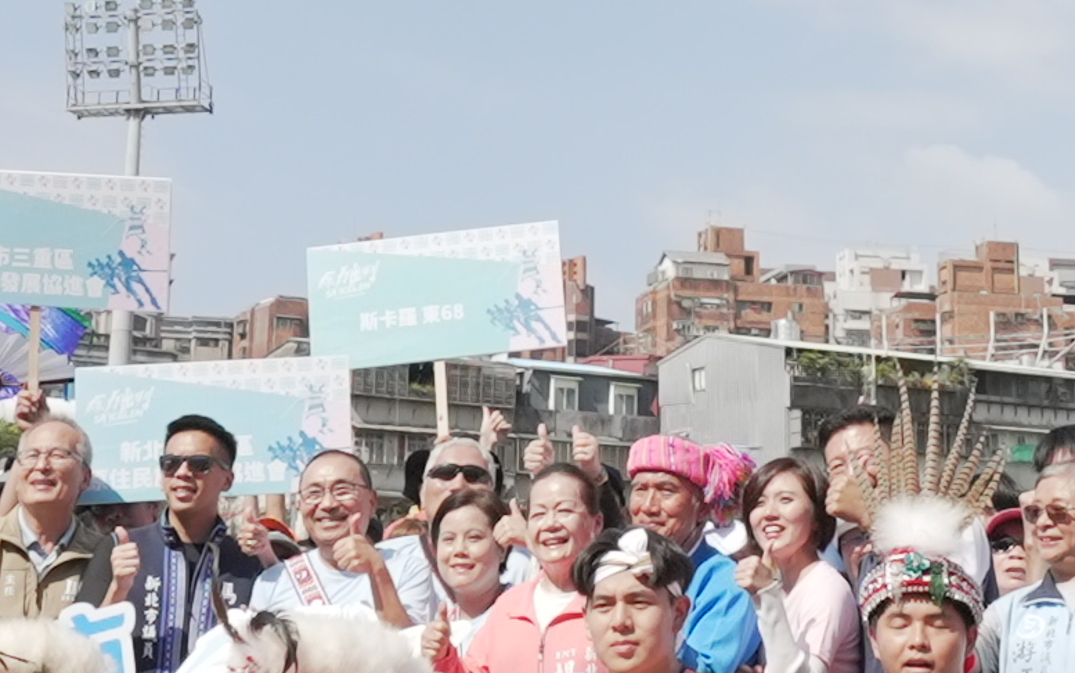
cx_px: 923
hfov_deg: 22.8
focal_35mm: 89
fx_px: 2608
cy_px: -93
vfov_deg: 14.3
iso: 800
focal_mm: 16
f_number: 5
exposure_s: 1/3200
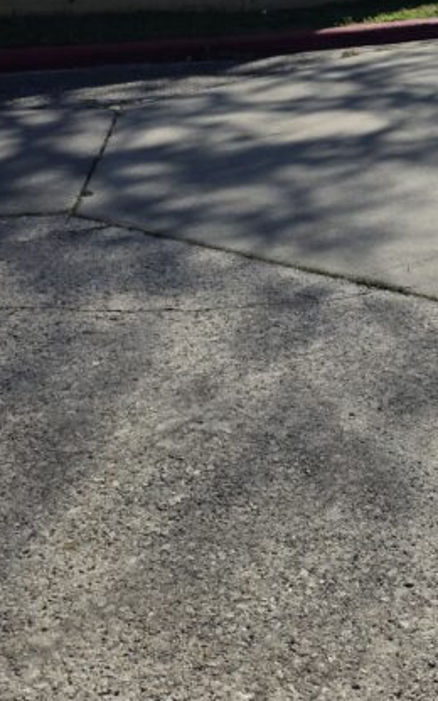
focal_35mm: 60
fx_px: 1146
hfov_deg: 20.3
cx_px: 522
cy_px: 83
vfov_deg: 32.5
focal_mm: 6.25
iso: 64
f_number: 1.7
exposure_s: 1/7944
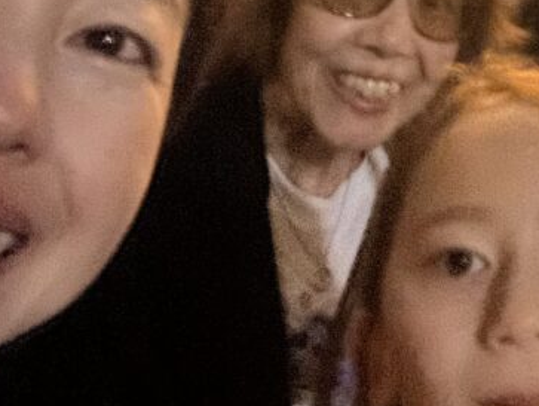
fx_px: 1262
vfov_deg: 16.1
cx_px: 601
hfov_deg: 22.6
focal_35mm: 81
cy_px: -269
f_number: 1.9
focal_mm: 2.69
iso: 1250
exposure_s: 1/8
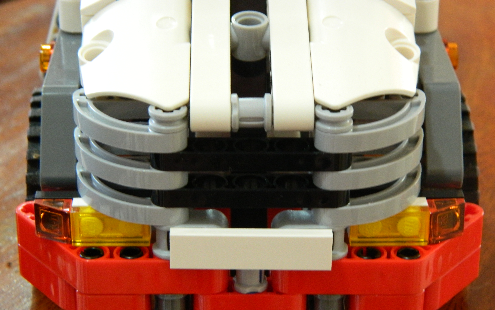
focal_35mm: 110
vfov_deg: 11.9
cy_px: 181
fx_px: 1484
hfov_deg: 18.9
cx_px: 247
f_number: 4.5
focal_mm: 18.6
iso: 400
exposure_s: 1/8
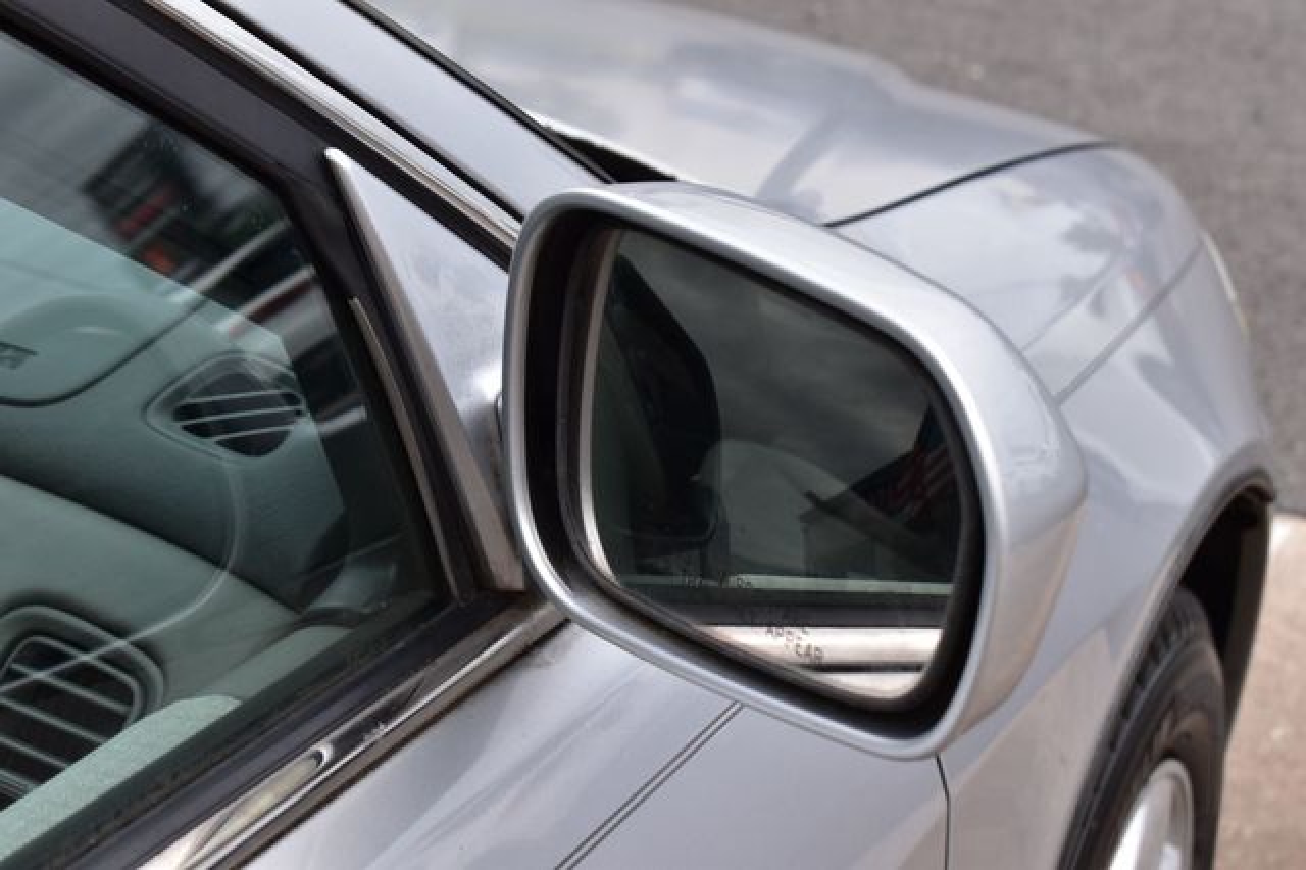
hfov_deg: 28.1
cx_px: 653
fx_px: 2611
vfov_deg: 18.9
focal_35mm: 72
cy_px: 435
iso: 400
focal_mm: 48
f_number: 10
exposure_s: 1/200
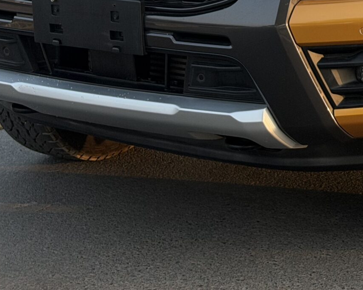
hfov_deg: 13.5
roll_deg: -0.1
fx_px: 1504
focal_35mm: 140
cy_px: -103
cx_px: 414
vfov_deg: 10.7
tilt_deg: -9.2
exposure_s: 1/553
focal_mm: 6.76
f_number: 1.78
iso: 64
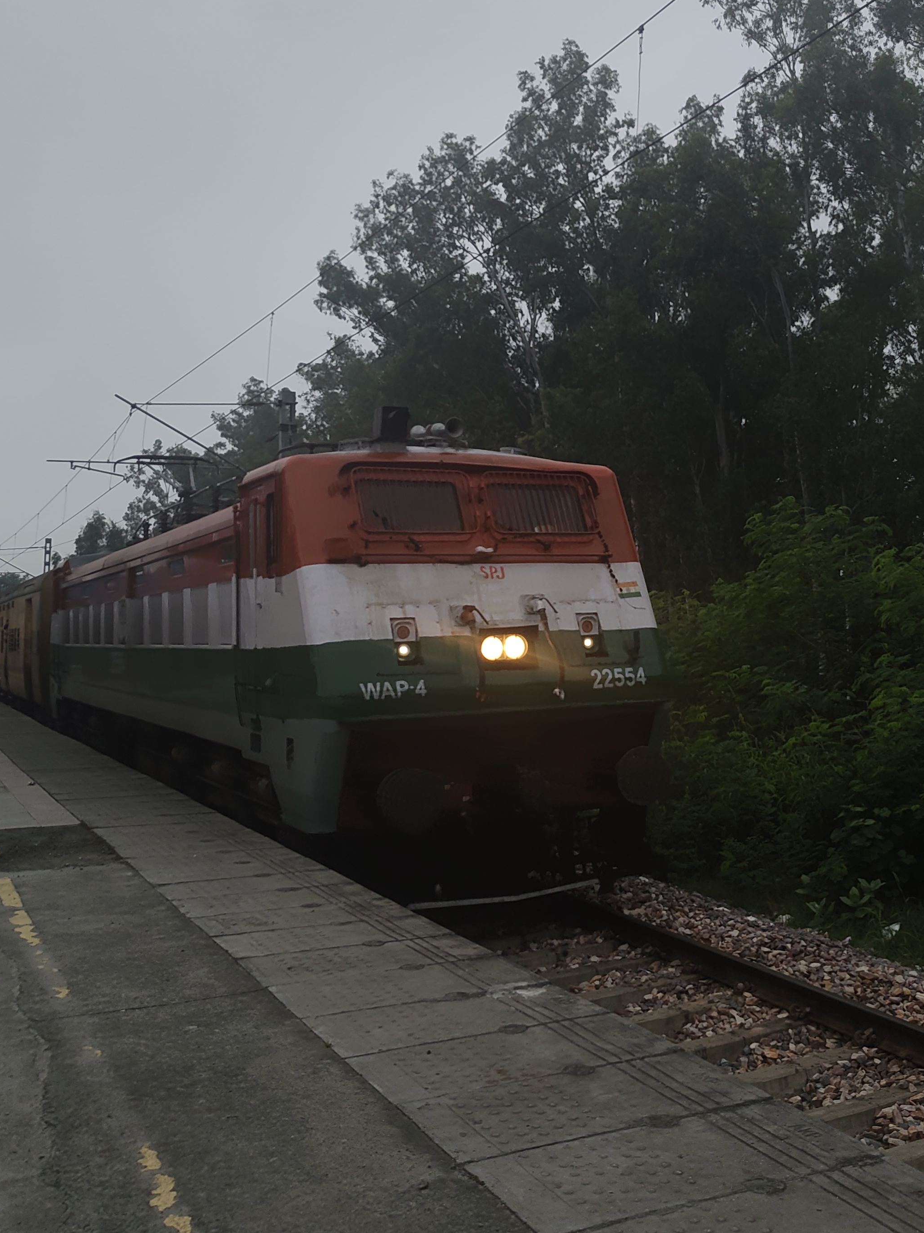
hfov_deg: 39.4
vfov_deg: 51.2
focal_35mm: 36
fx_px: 1281
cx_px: 566
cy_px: 522
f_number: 1.88
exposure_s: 1/100
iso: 145
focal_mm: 5.56
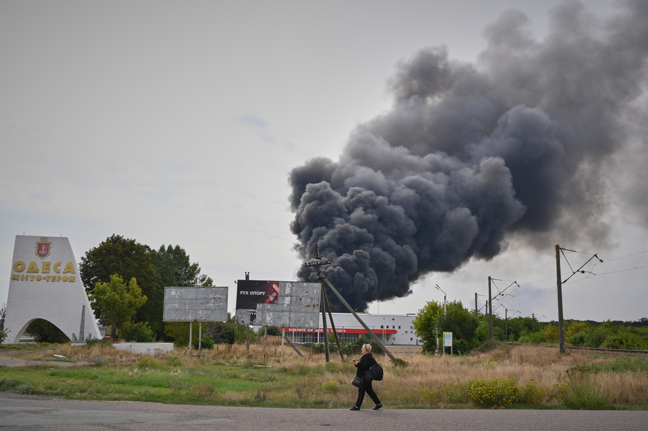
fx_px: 648
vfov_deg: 36.8
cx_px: 324
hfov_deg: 53.2
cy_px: 216
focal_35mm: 36
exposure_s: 1/8000
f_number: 7.1
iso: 2000
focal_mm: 36
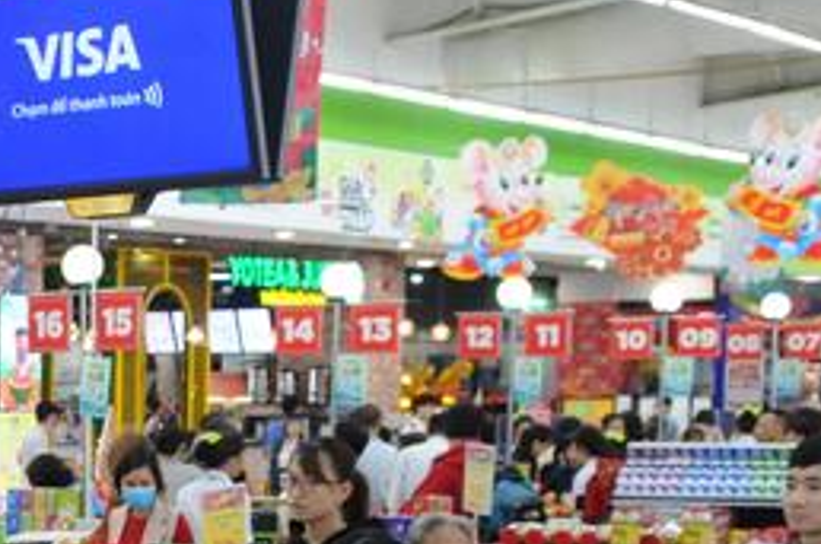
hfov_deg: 17.4
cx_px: -315
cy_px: 614
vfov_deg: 12.3
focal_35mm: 109
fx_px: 2481
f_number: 4.5
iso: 1250
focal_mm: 26
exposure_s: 1/100
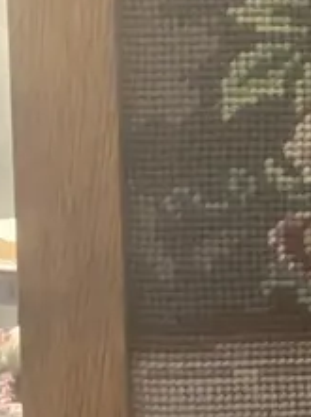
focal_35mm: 130
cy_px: 85
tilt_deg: -3.0
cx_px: 582
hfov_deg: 10.6
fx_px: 1562
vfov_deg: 15.1
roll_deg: -0.5
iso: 400
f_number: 1.8
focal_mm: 3.99
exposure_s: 1/33
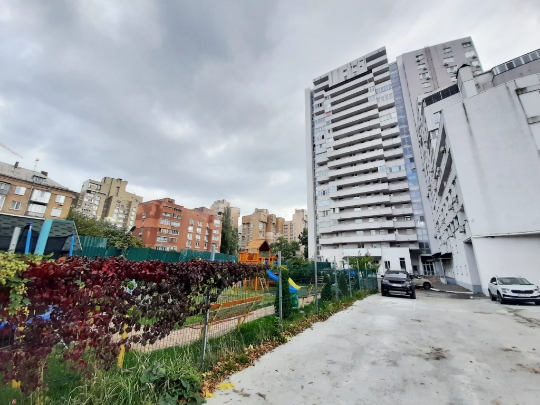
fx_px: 203
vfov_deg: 89.9
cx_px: 270
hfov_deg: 106.2
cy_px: 202
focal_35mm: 13
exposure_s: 1/667
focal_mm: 1.42
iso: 40
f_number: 2.2
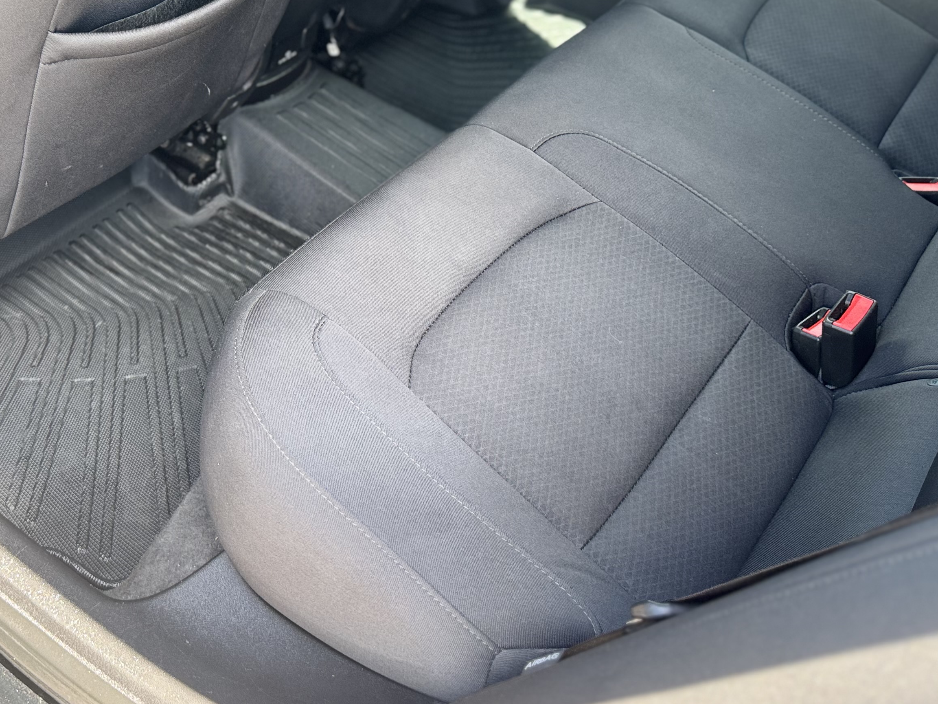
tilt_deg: -36.1
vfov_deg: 33.6
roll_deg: -4.4
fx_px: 1138
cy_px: 169
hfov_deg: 44.0
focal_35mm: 42
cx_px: 298
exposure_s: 1/122
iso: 100
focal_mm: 6.76
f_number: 1.78
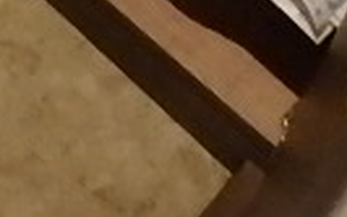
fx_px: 1011
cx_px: 65
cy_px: -363
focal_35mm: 107
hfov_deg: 19.3
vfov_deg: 10.1
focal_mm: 3.7
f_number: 3.5
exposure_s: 1/8
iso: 1600
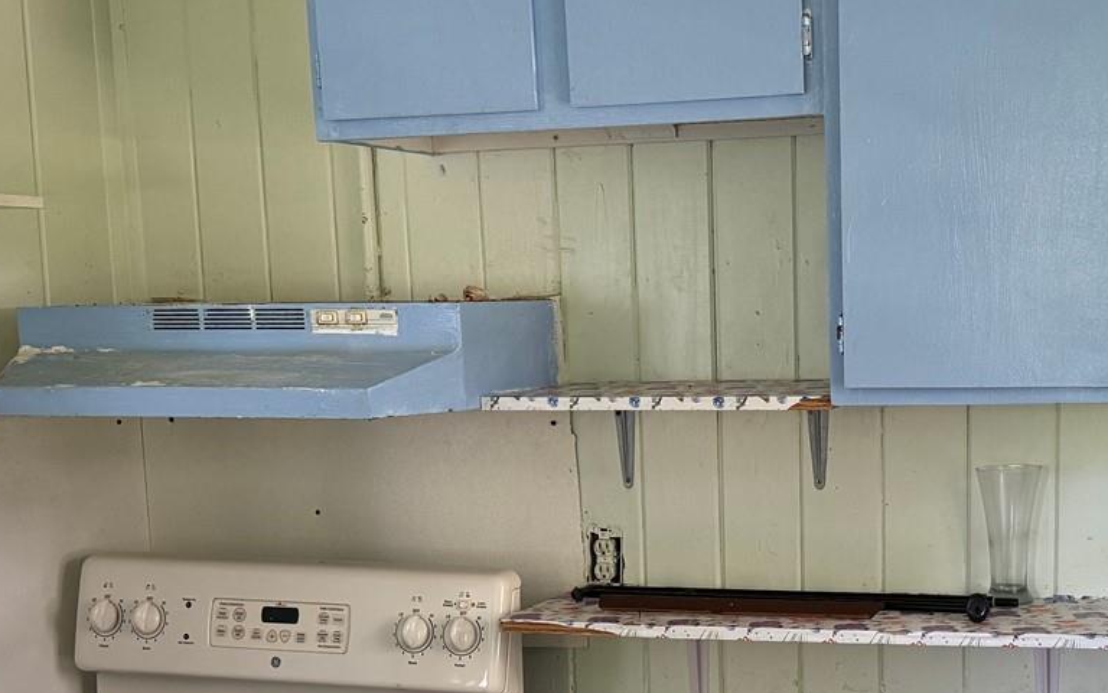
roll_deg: +1.9
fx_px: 1600
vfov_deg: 24.0
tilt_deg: -8.8
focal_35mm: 53
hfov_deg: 37.5
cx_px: 789
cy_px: 563
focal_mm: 6.76
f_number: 1.78
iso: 320
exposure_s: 1/60
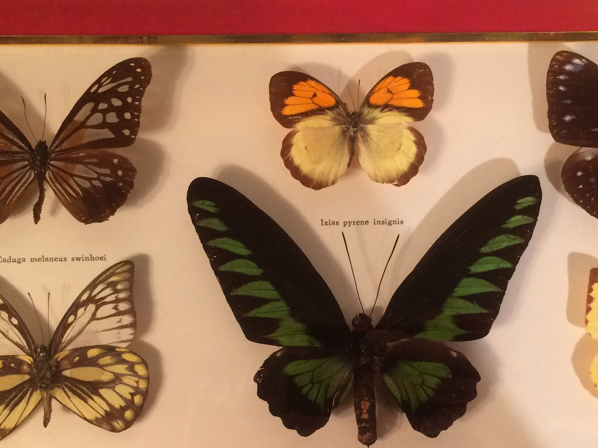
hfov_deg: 33.7
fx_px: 984
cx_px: 350
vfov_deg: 25.6
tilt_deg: -82.2
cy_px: 257
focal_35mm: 57
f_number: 2.2
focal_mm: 4.15
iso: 80
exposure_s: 1/33
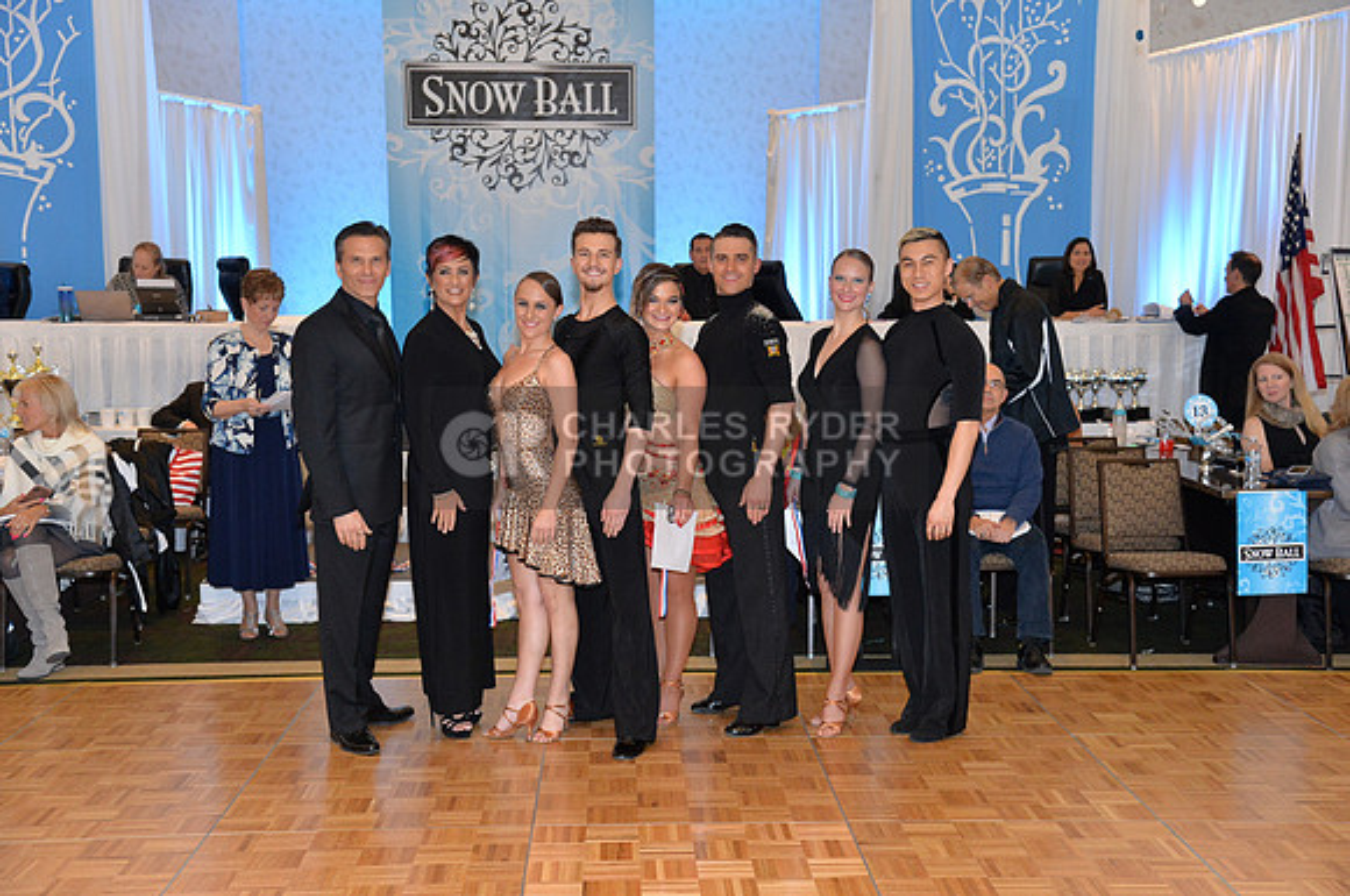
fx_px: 1648
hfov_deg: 44.6
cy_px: 448
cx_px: 675
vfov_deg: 30.4
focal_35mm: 44
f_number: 5
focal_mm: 44
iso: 2500
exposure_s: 1/250
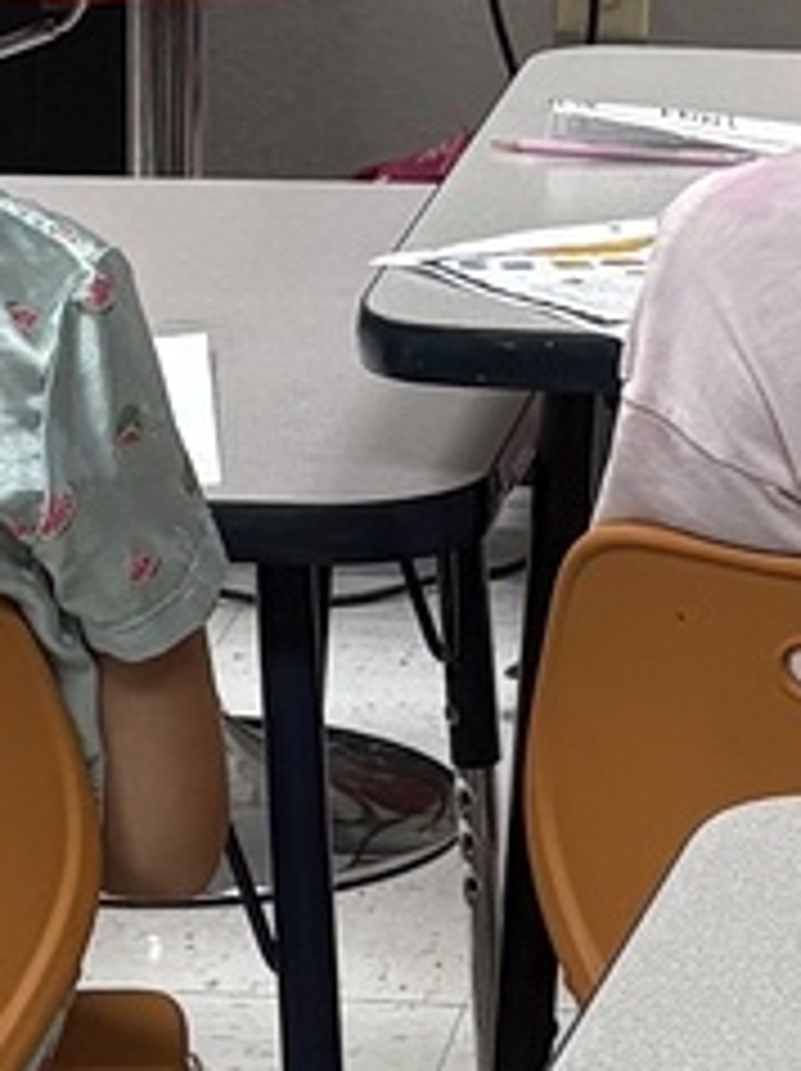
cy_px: -418
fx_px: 3462
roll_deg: -0.7
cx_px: 711
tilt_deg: -5.8
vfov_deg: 16.4
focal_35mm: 112
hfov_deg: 13.1
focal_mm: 5.96
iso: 100
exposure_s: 1/120
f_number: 1.6
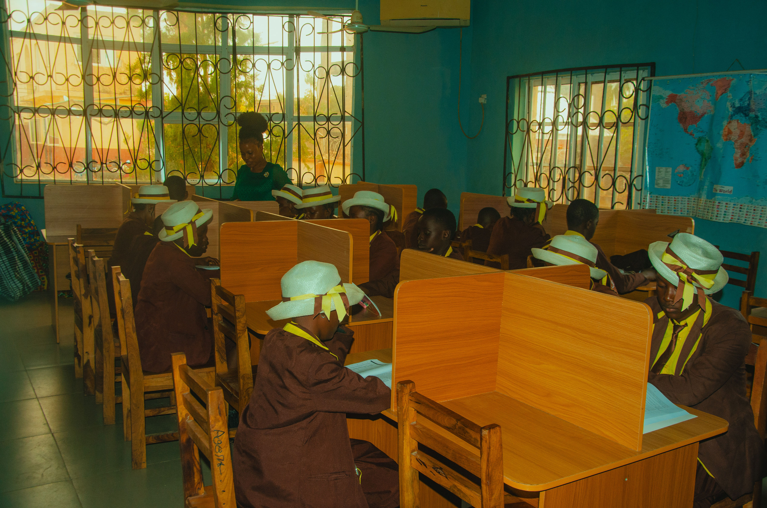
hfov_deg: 53.2
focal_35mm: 36
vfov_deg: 36.7
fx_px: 765
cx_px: 384
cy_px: 254
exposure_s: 1/125
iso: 500
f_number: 6.3
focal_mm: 24
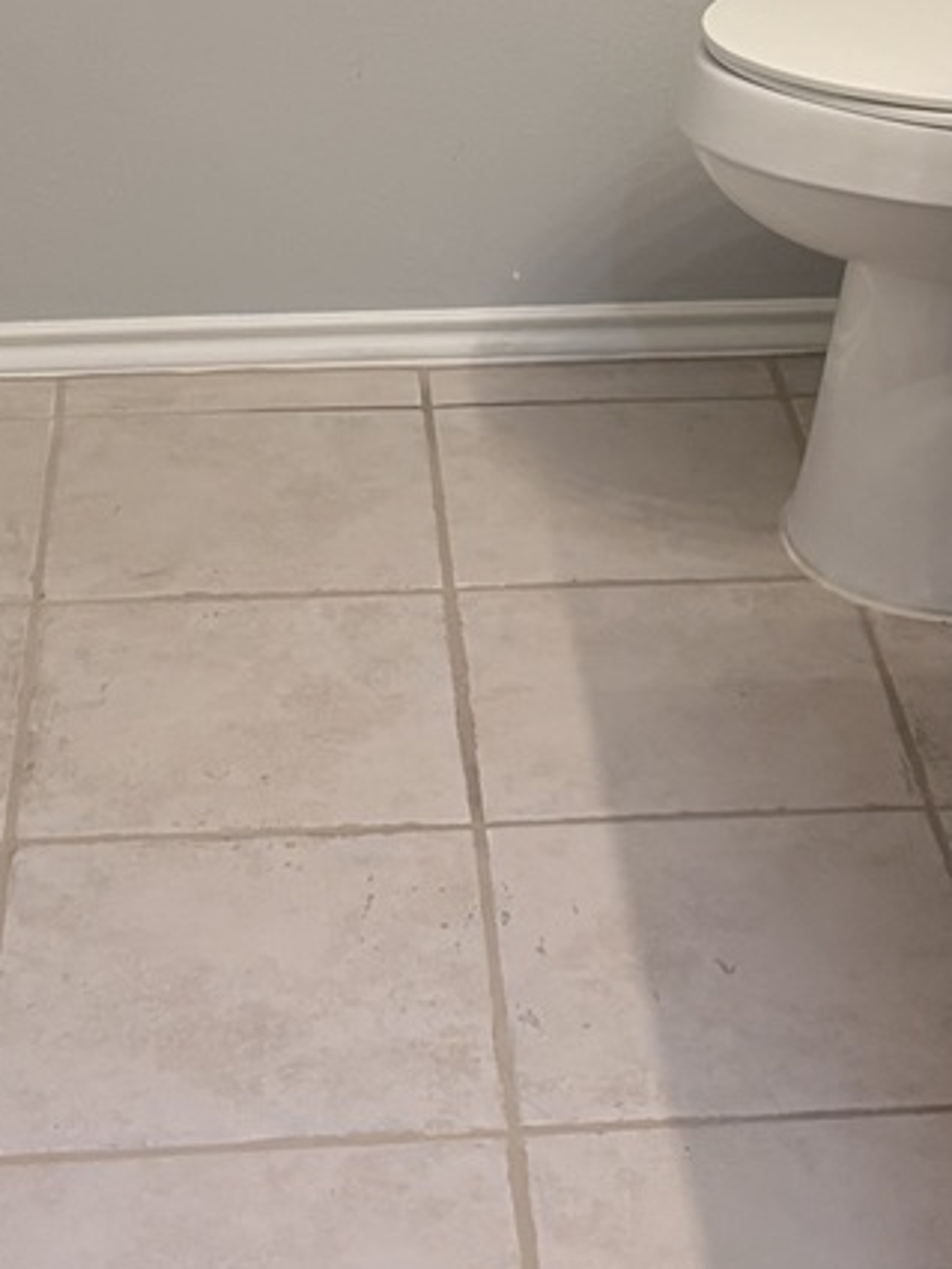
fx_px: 3225
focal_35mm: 88
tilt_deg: -10.1
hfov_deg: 16.7
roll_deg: -1.8
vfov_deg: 20.2
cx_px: 660
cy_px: -436
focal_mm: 5.96
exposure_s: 1/60
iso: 100
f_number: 1.6
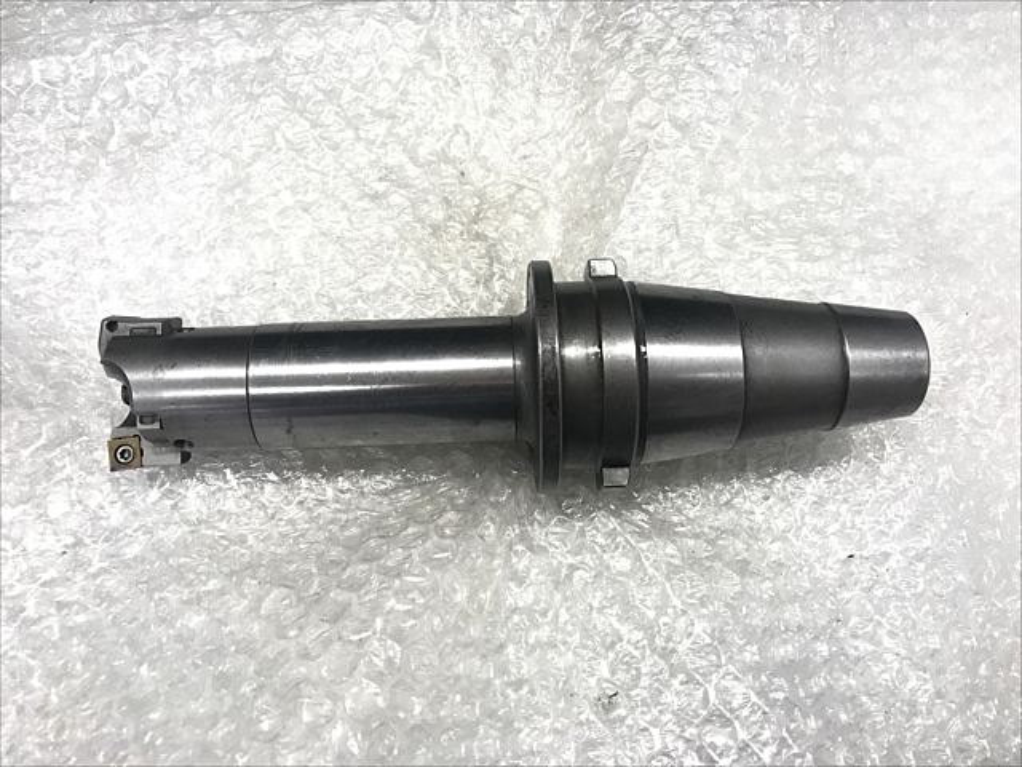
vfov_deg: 49.7
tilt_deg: -73.1
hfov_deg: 63.4
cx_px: 511
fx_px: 827
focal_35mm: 28
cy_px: 384
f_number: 1.8
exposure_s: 1/20
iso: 40
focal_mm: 3.99
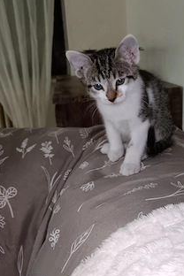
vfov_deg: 53.1
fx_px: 276
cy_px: 126
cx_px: 117
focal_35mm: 36
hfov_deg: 36.6
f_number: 1.9
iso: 734
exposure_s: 1/25
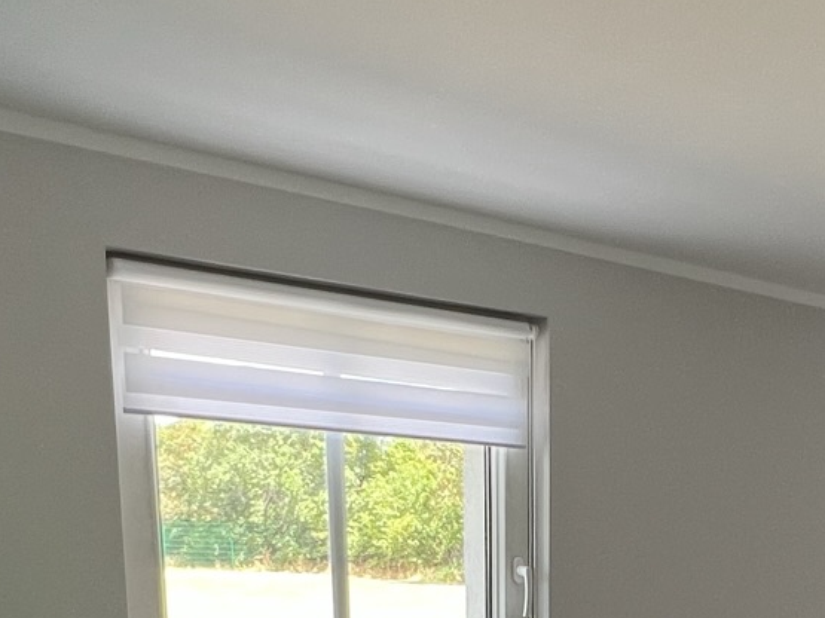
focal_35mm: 48
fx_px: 1144
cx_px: 650
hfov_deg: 38.3
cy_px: 829
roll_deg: -0.9
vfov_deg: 25.5
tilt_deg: -14.3
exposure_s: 1/99
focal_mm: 1.57
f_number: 1.8
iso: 50
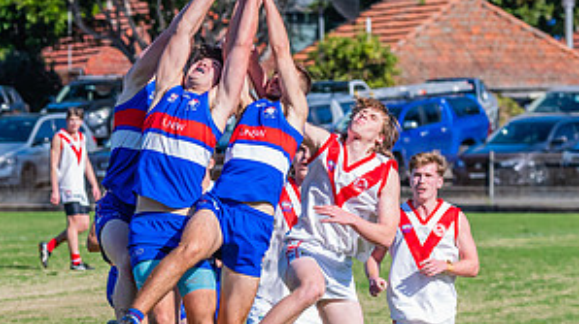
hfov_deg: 4.5
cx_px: 164
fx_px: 7332
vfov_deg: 2.5
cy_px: 210
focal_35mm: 478
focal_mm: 200
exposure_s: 1/1600
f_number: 9
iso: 800
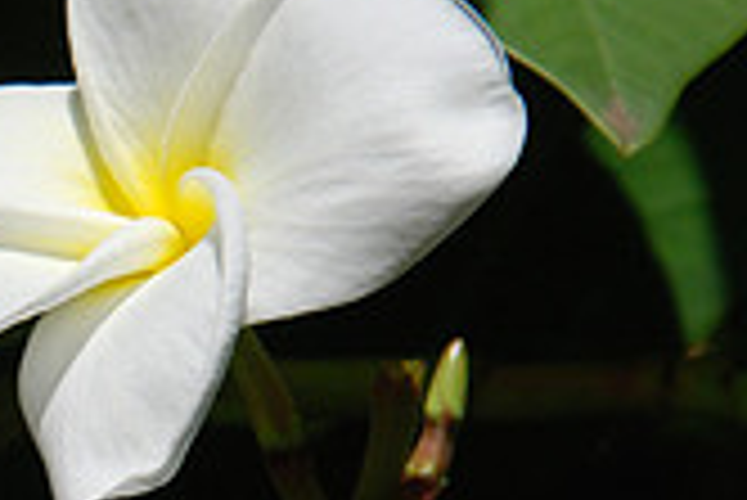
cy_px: 550
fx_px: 9236
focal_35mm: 445
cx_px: -490
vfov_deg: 3.1
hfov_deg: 4.6
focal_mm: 85
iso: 400
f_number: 13
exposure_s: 1/500
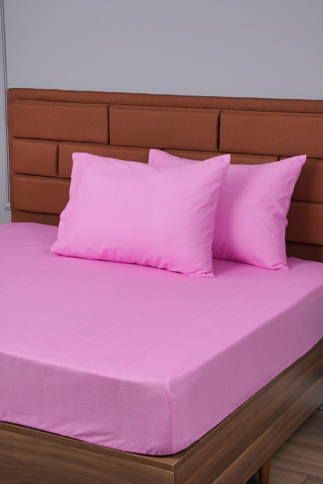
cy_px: 242
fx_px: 902
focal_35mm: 67
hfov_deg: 20.3
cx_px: 162
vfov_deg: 30.1
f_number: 10
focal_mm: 67
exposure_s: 1/125
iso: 160
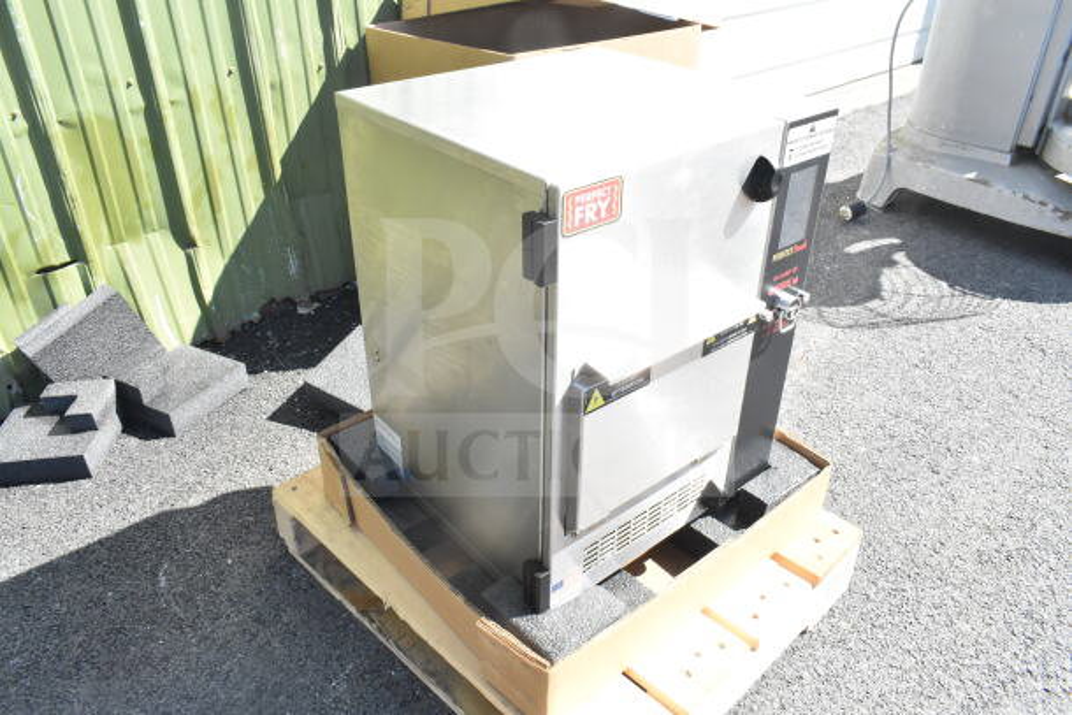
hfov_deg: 67.4
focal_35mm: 27
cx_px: 536
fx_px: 804
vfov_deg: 48.0
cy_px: 358
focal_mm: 18
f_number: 11
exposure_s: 1/500
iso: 1600
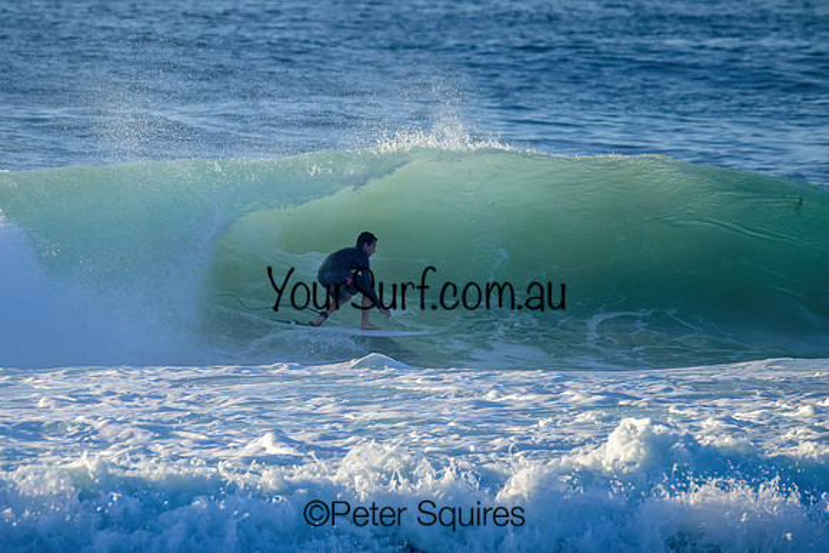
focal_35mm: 652
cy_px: 267
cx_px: 354
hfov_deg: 3.2
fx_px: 15016
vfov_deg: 2.1
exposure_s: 1/1600
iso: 900
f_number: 11
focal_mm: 560
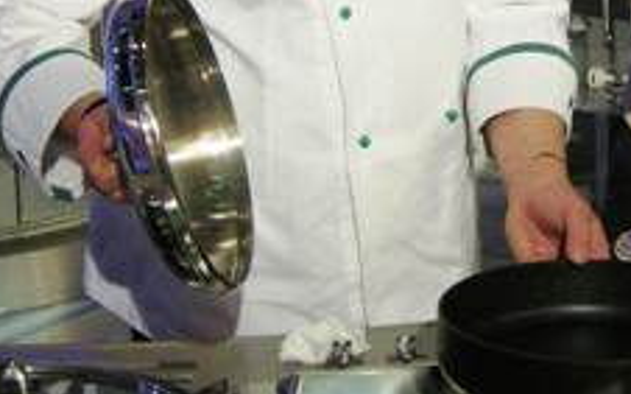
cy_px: -6
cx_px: 617
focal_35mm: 108
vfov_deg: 12.0
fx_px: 1856
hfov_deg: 18.8
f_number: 2.7
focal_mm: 7.5
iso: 351
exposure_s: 1/125
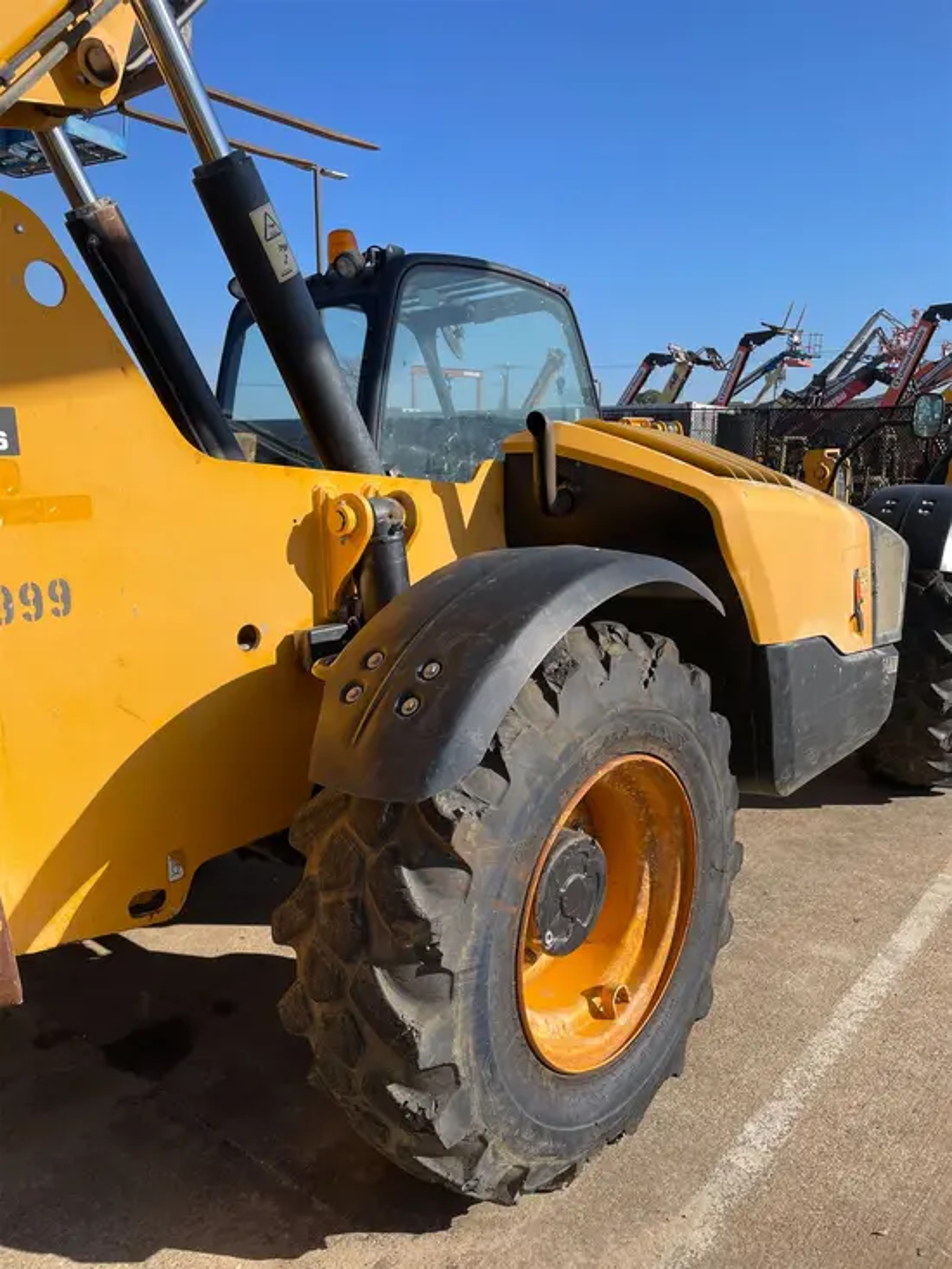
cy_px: 634
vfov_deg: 67.3
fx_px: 953
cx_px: 476
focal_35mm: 26
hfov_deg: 53.1
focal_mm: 4.2
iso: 32
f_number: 1.6
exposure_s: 1/3205
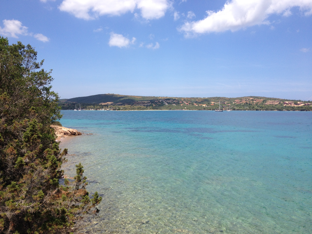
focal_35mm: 35
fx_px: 315
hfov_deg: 52.6
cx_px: 156
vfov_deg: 40.7
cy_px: 117
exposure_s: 1/1672
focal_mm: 4.28
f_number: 2.4
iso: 50
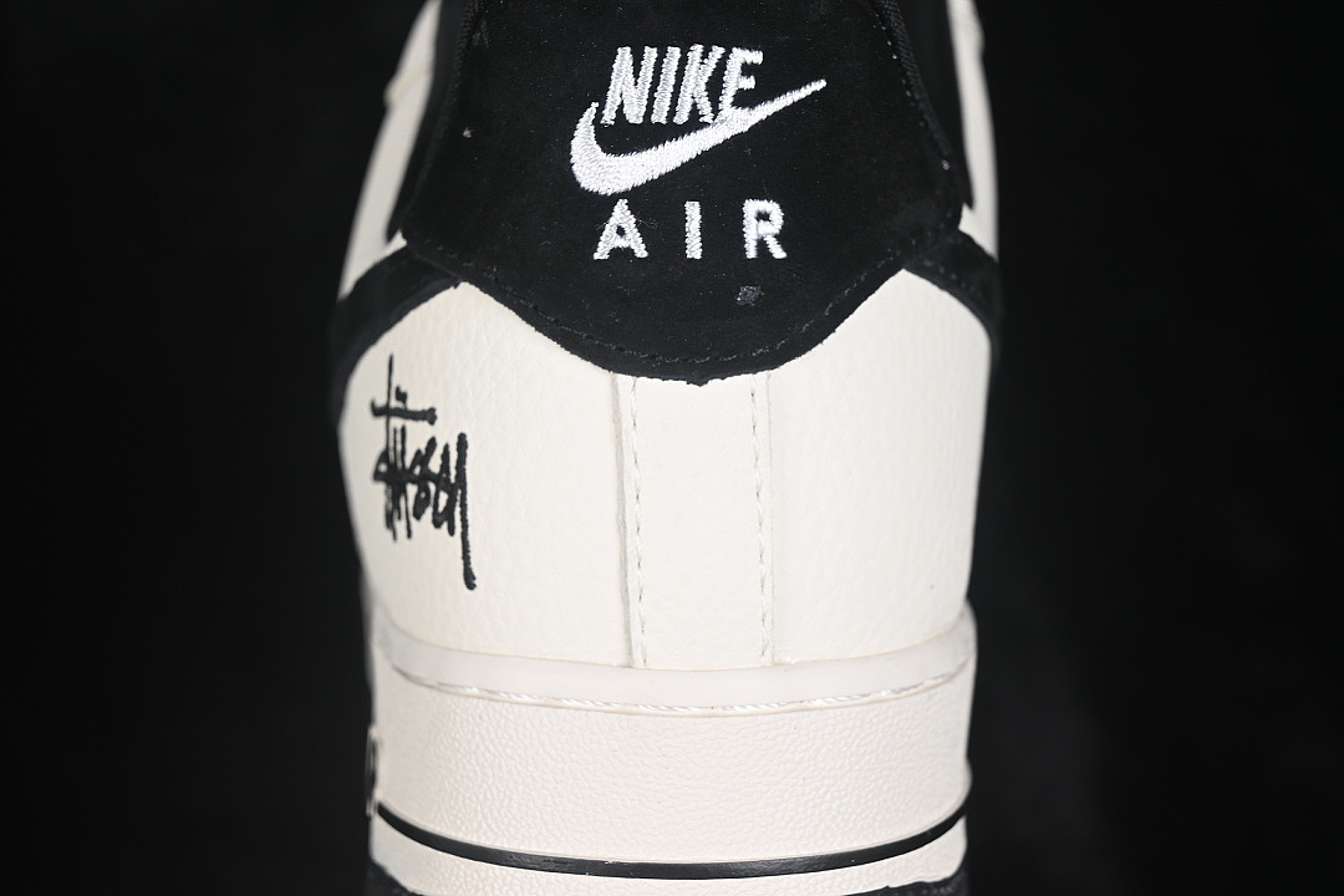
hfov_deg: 27.0
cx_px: 672
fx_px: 2800
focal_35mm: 75
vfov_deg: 18.2
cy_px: 448
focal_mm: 50
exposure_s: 1/80
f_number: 7.1
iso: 160
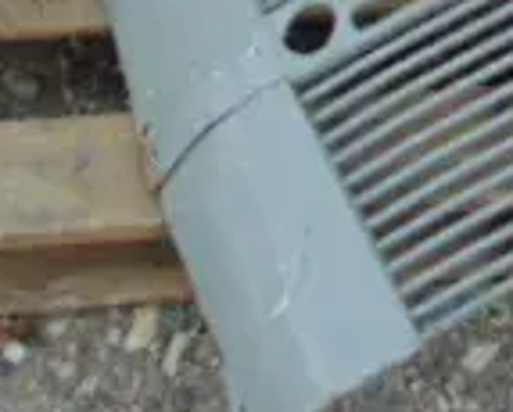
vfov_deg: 12.8
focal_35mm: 109
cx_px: 578
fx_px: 1658
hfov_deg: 17.0
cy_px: -355
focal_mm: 4.5
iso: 80
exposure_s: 1/400
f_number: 3
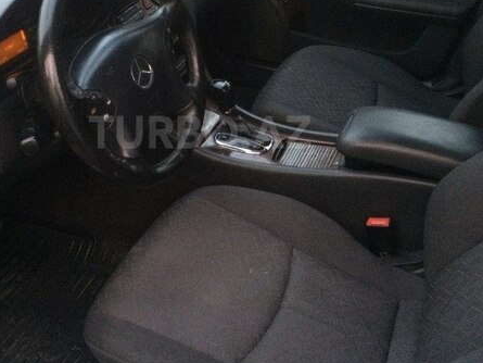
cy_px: 132
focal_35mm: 43
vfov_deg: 33.4
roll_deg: +0.0
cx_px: 200
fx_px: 600
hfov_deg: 43.7
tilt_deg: -33.4
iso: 320
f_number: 2.2
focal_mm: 4.15
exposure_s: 1/17
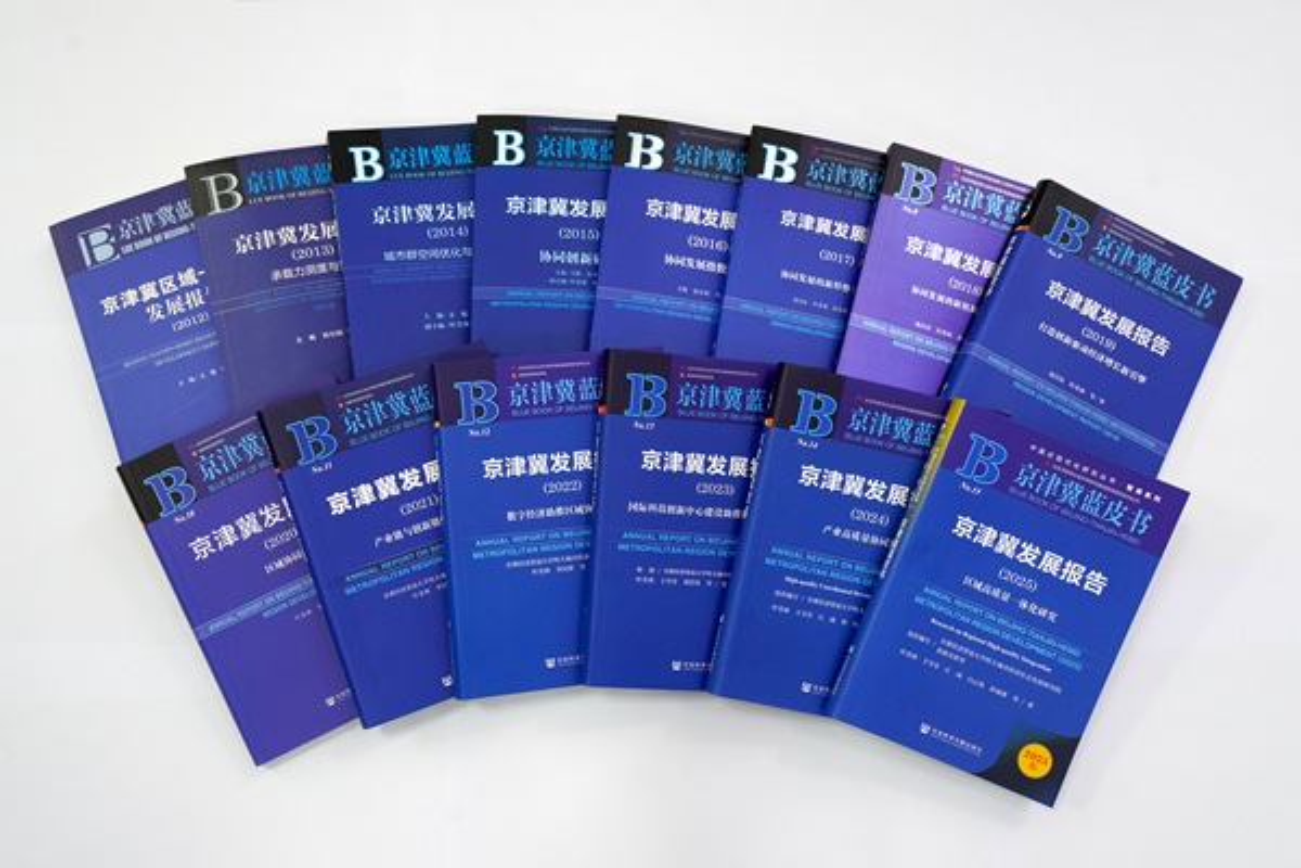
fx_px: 1265
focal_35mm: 35
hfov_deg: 54.4
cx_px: 650
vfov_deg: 37.9
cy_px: 434
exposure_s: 1/100
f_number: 5.6
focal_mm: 35
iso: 1000
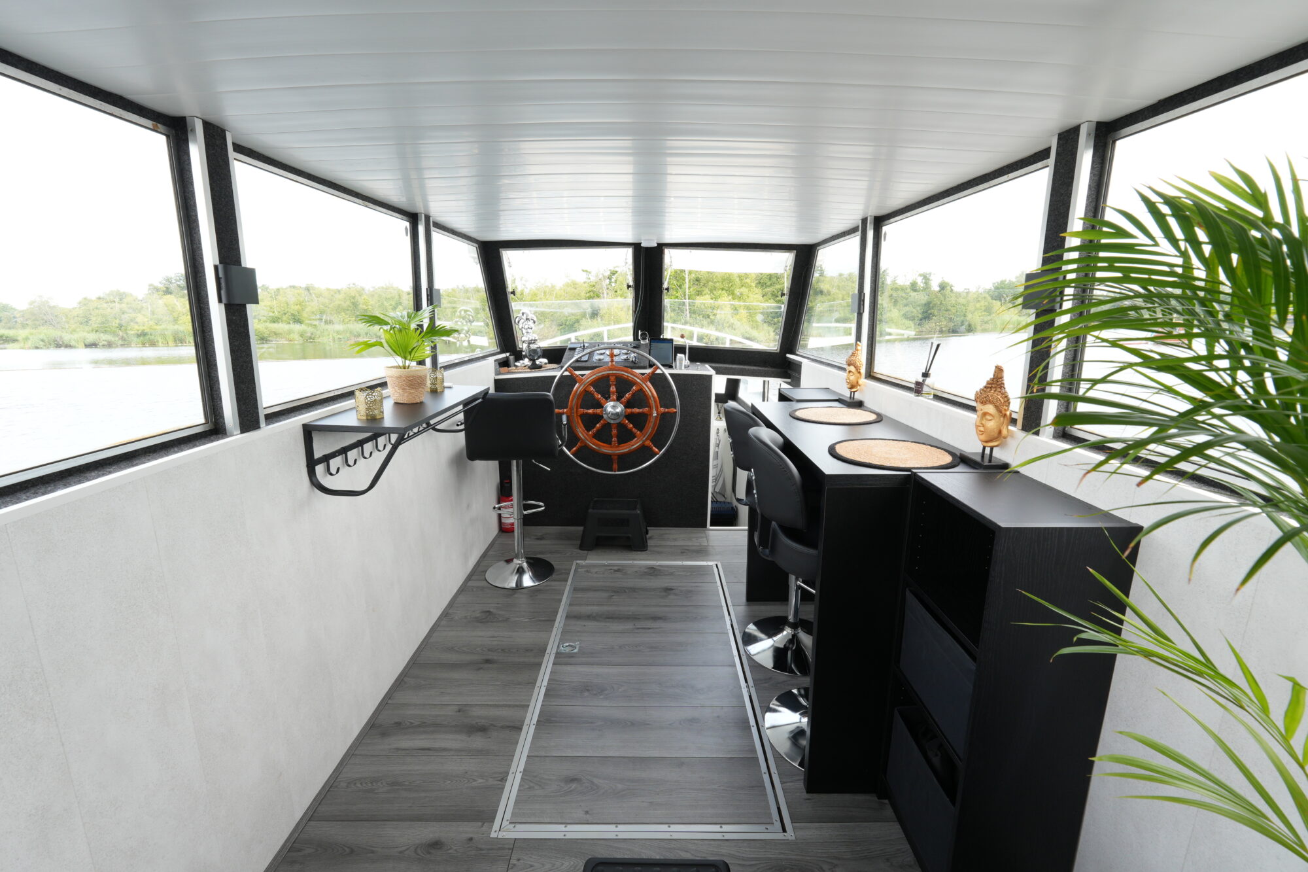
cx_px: 654
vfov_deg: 77.3
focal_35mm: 15
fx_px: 545
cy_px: 436
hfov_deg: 100.4
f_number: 8
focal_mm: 10
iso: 160
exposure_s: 1/50
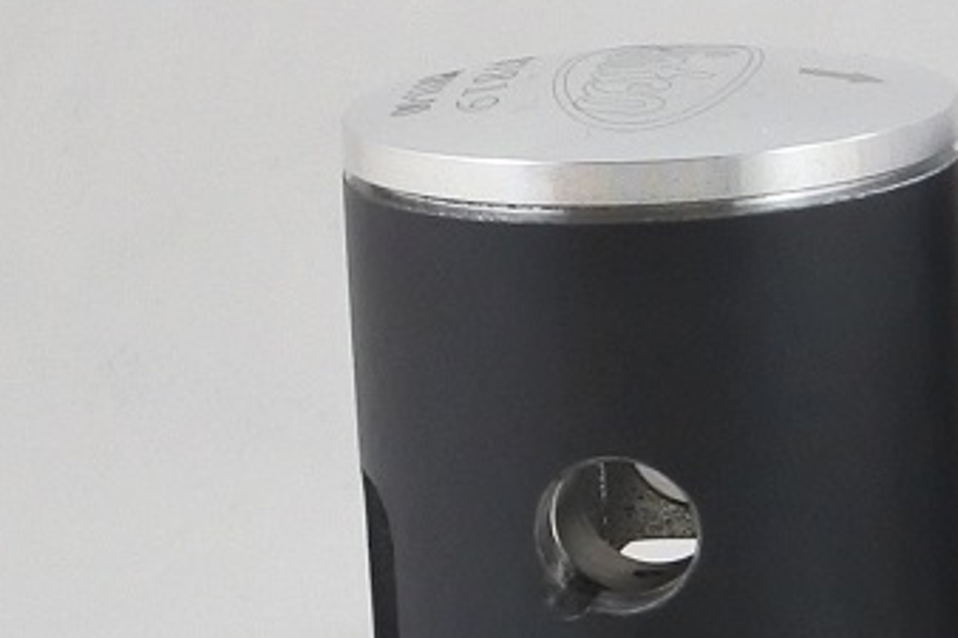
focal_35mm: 176
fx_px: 4681
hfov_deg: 10.8
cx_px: 1847
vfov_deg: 7.8
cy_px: 74
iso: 400
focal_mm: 12.8
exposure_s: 1/125
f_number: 4
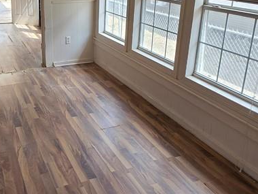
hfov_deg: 51.2
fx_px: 261
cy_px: 52
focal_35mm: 35
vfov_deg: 39.8
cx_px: 77
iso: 125
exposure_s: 1/359
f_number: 1.9
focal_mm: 2.2
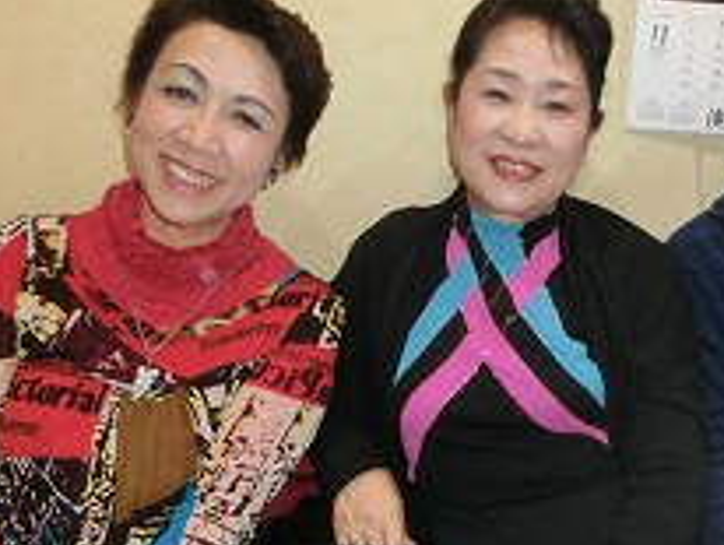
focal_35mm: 43
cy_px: 339
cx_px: 497
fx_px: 900
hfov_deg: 43.0
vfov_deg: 33.5
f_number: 3
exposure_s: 1/25
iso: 400
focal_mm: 4.24
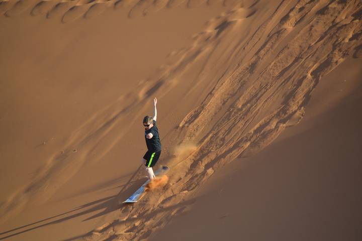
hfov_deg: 5.5
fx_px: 3771
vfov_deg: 3.7
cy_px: 120
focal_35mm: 375
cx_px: 181
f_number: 6.3
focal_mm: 250
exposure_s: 1/800
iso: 400
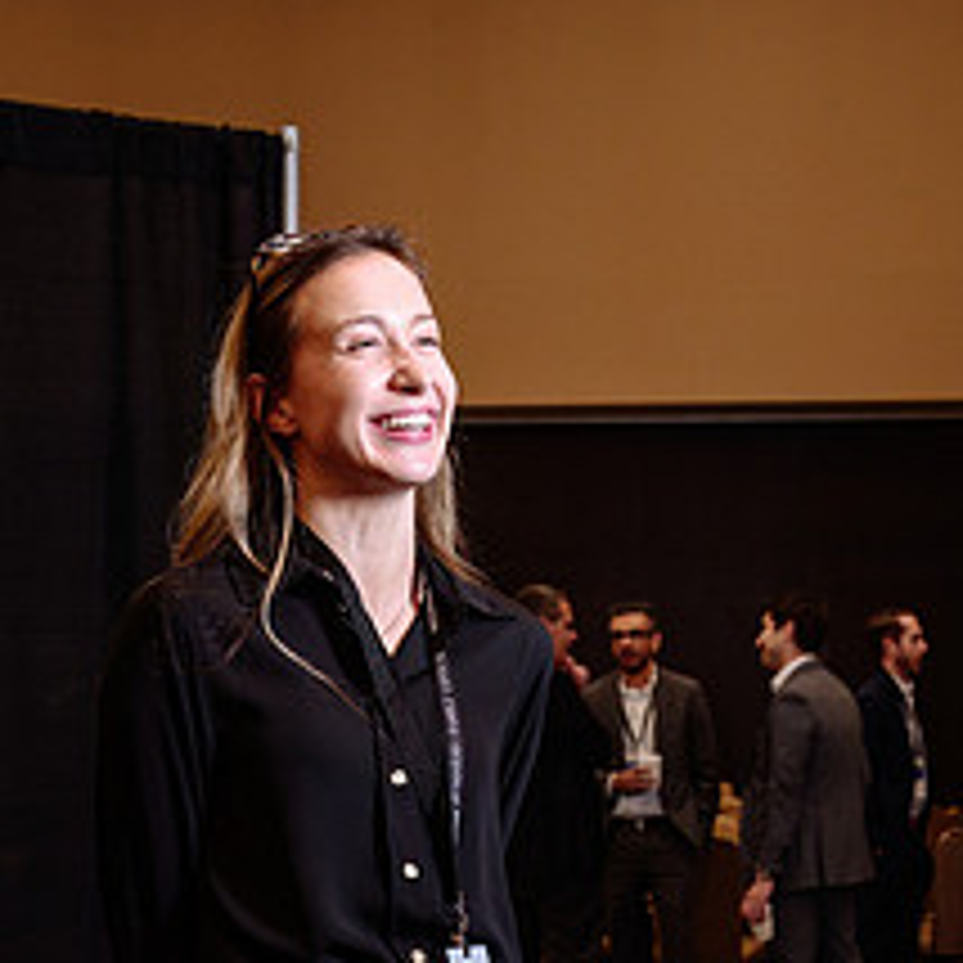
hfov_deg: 18.5
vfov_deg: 18.4
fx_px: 2959
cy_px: 629
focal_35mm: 94
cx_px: 544
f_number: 5
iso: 500
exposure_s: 1/125
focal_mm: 37
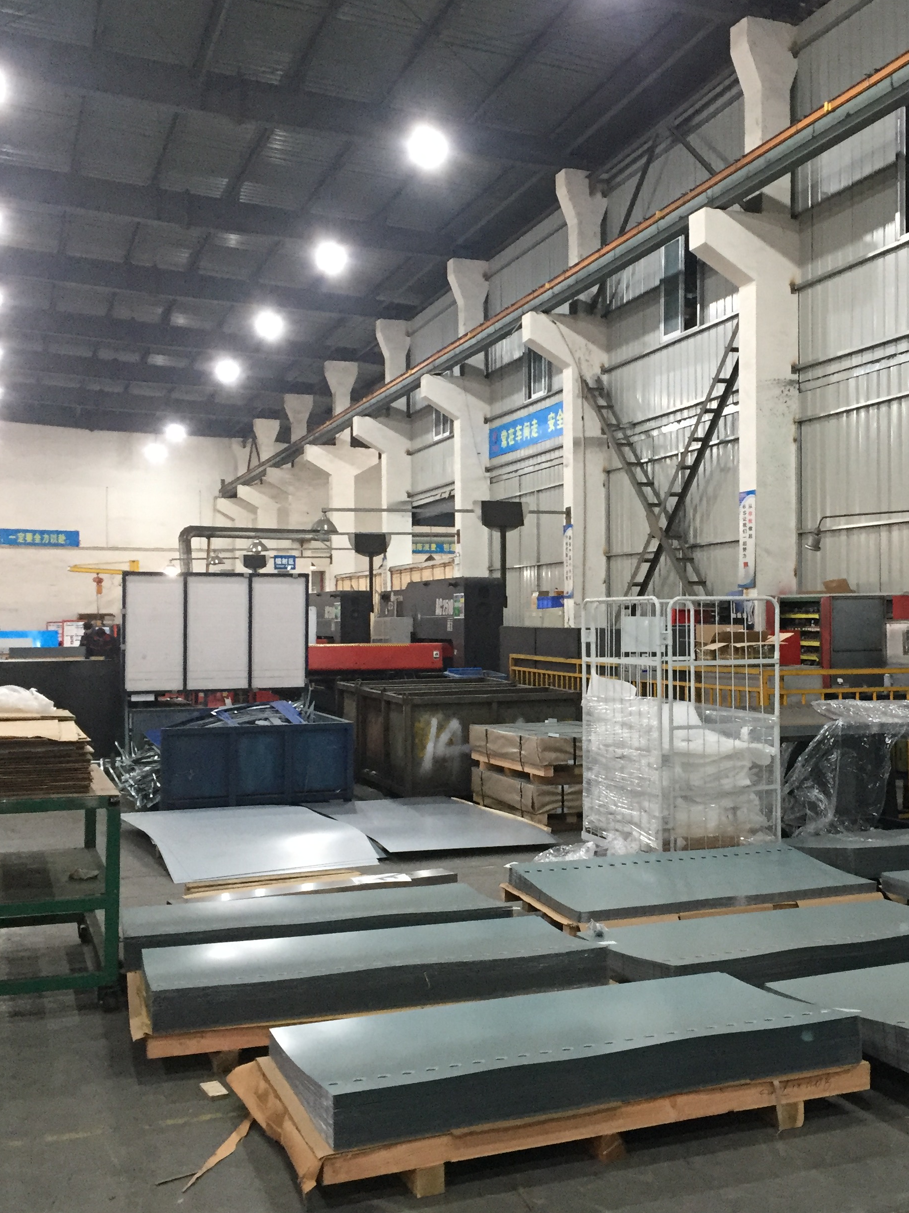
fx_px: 1366
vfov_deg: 47.9
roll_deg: +1.4
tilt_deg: +1.4
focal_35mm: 39
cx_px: 613
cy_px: 602
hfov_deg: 36.4
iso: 250
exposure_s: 1/33
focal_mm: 4.15
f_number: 2.2
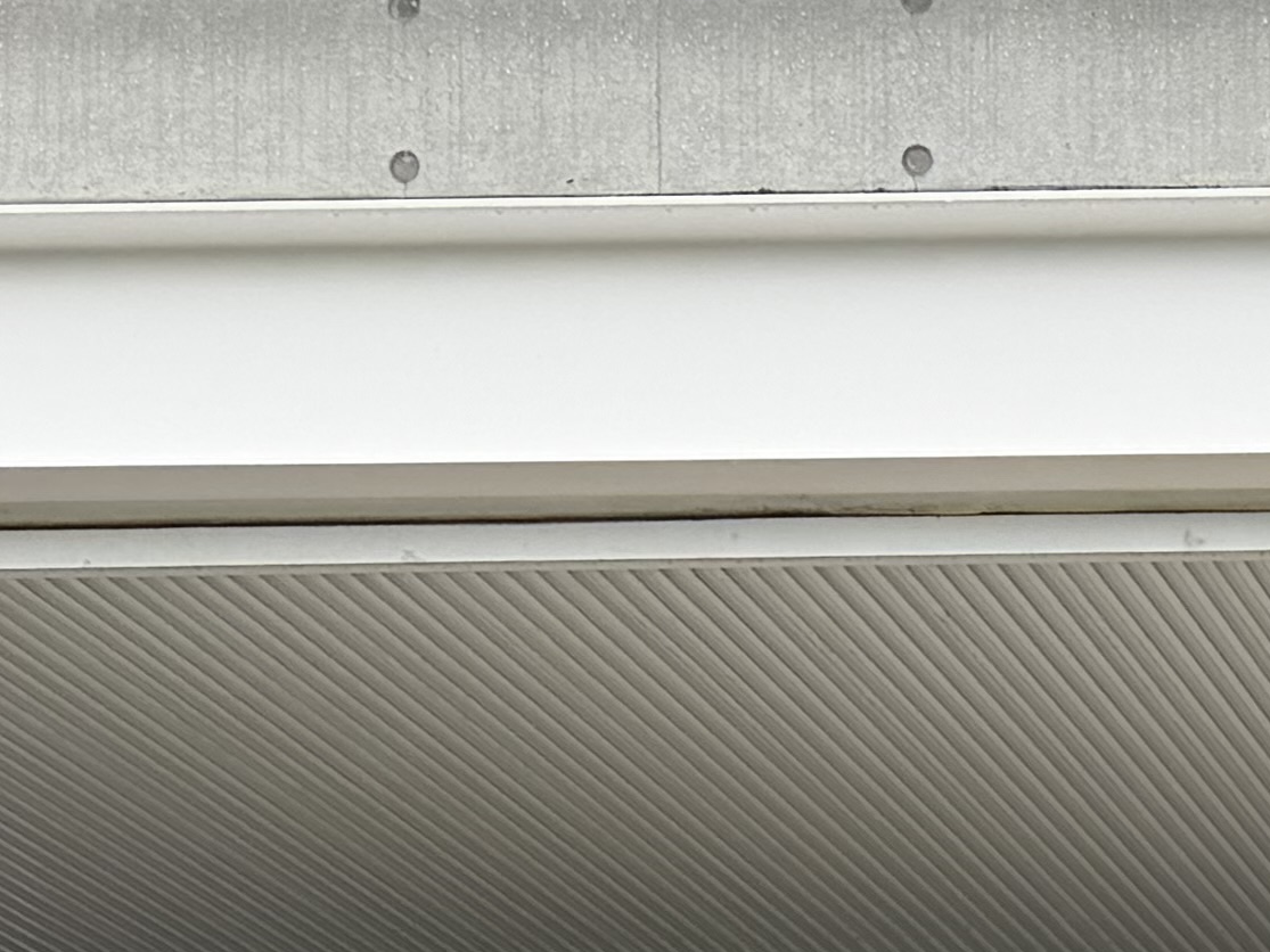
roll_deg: -0.2
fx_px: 4512
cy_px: 2403
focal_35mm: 123
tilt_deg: -1.3
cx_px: 2369
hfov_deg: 14.0
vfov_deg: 10.2
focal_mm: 6.76
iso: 80
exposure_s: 1/501
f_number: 1.78
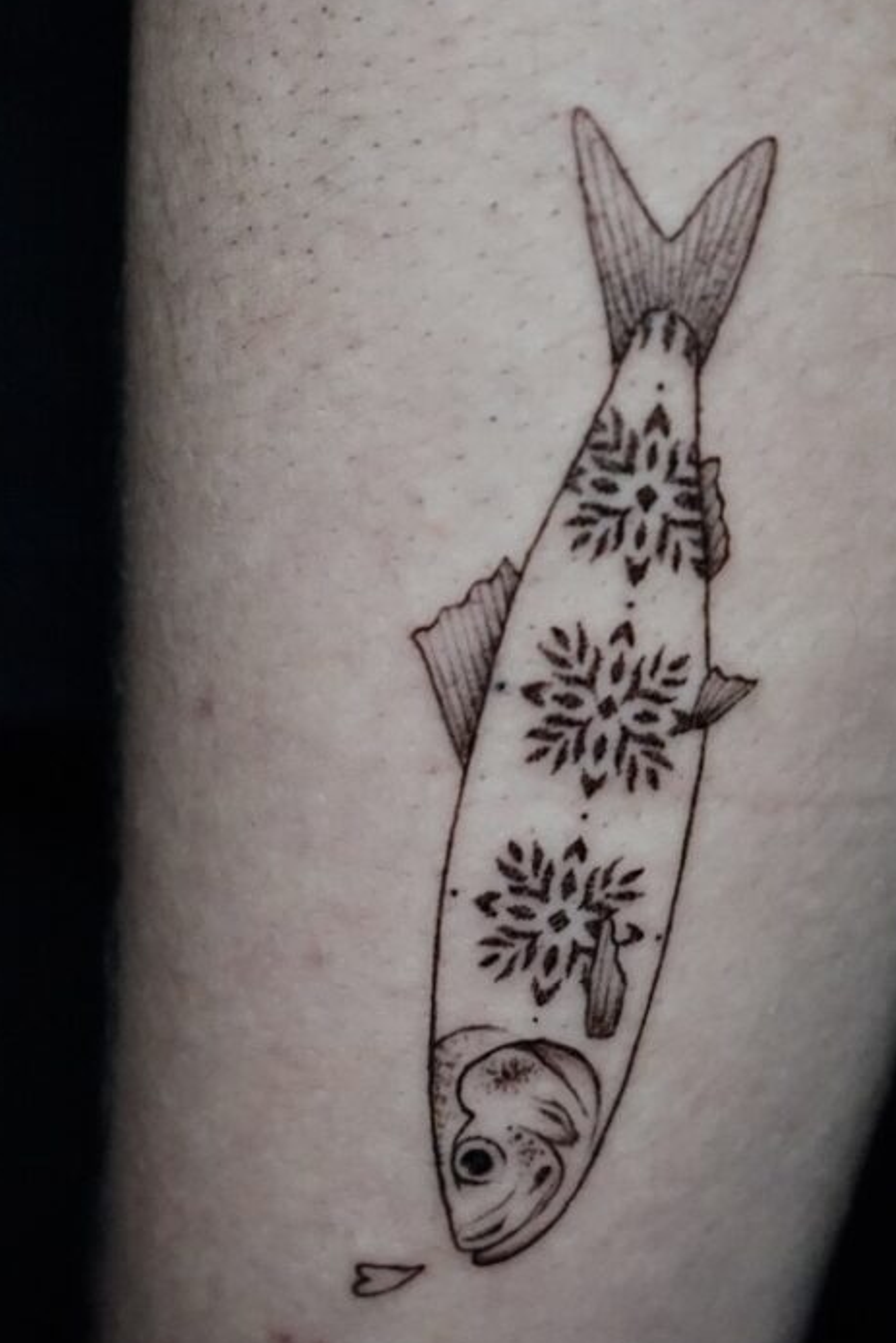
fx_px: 2201
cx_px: 556
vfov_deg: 33.9
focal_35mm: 59
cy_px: 627
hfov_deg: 23.0
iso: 8000
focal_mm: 40
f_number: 4
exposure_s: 1/200
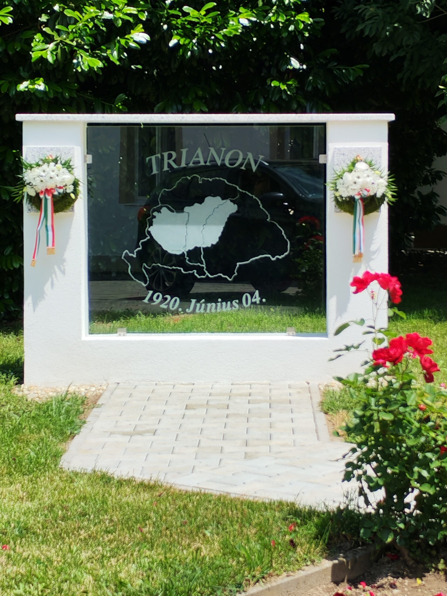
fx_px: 1756
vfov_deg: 19.3
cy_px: 298
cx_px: 224
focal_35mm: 102
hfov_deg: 14.5
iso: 50
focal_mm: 6.12
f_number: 1.9
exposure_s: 1/870
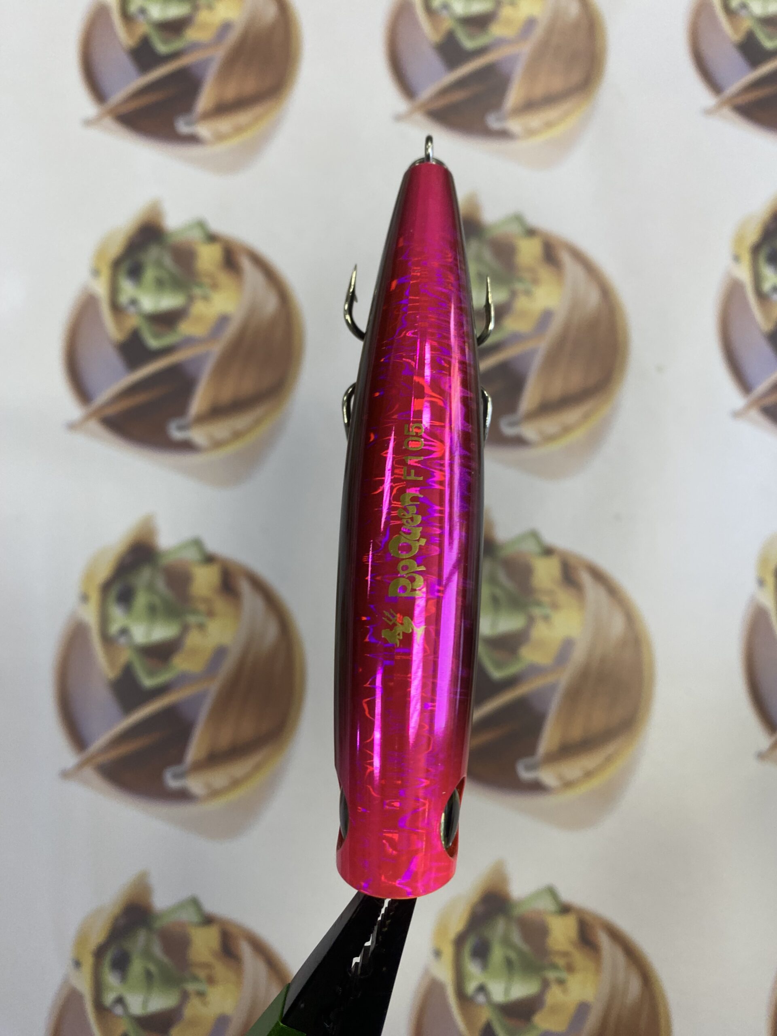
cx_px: 388
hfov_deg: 54.9
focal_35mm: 25
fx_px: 748
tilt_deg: -82.7
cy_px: 518
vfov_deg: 69.4
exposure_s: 1/120
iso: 100
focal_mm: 4.25
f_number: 1.8
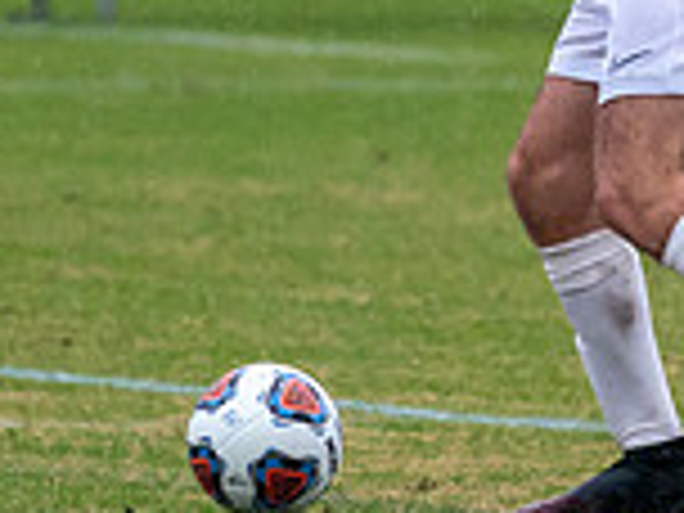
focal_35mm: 1772
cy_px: 253
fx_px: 35014
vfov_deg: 0.8
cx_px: 637
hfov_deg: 1.1
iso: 3200
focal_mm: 315
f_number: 5.6
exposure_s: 1/1000
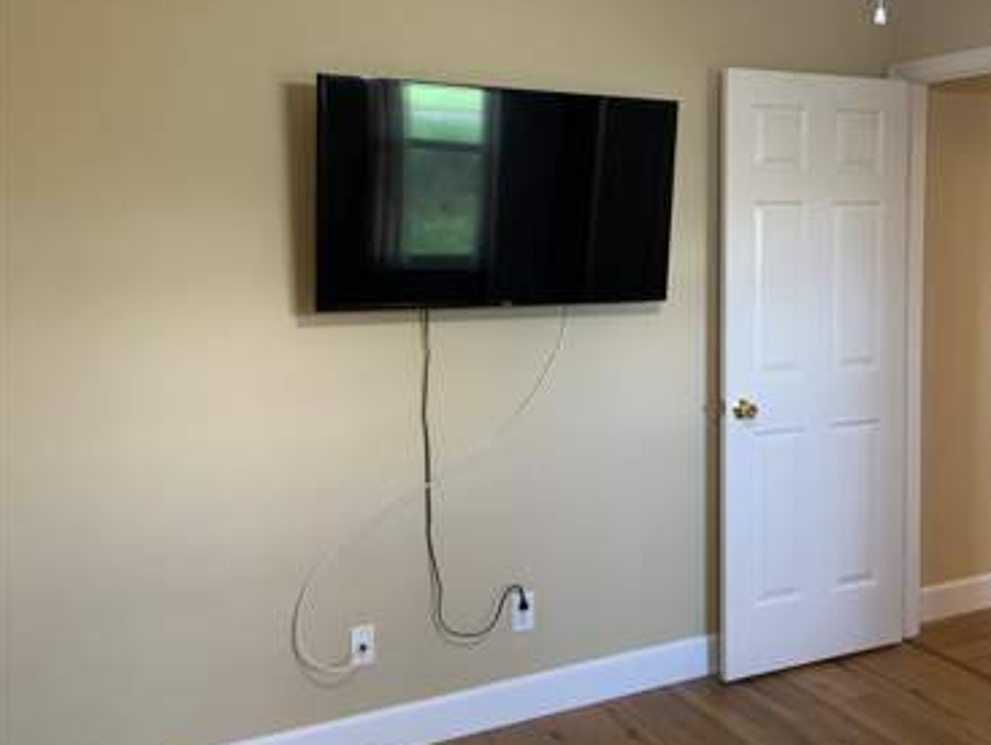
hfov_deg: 48.3
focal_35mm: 38
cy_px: 295
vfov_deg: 37.6
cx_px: 642
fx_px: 1089
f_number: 1.8
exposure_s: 1/60
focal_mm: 3
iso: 100
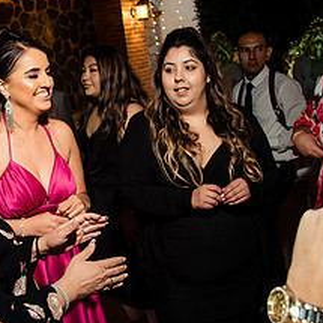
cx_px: 50
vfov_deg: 31.0
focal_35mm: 55
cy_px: 184
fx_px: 581
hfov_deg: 30.1
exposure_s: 1/80
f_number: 7.1
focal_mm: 24
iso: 2000
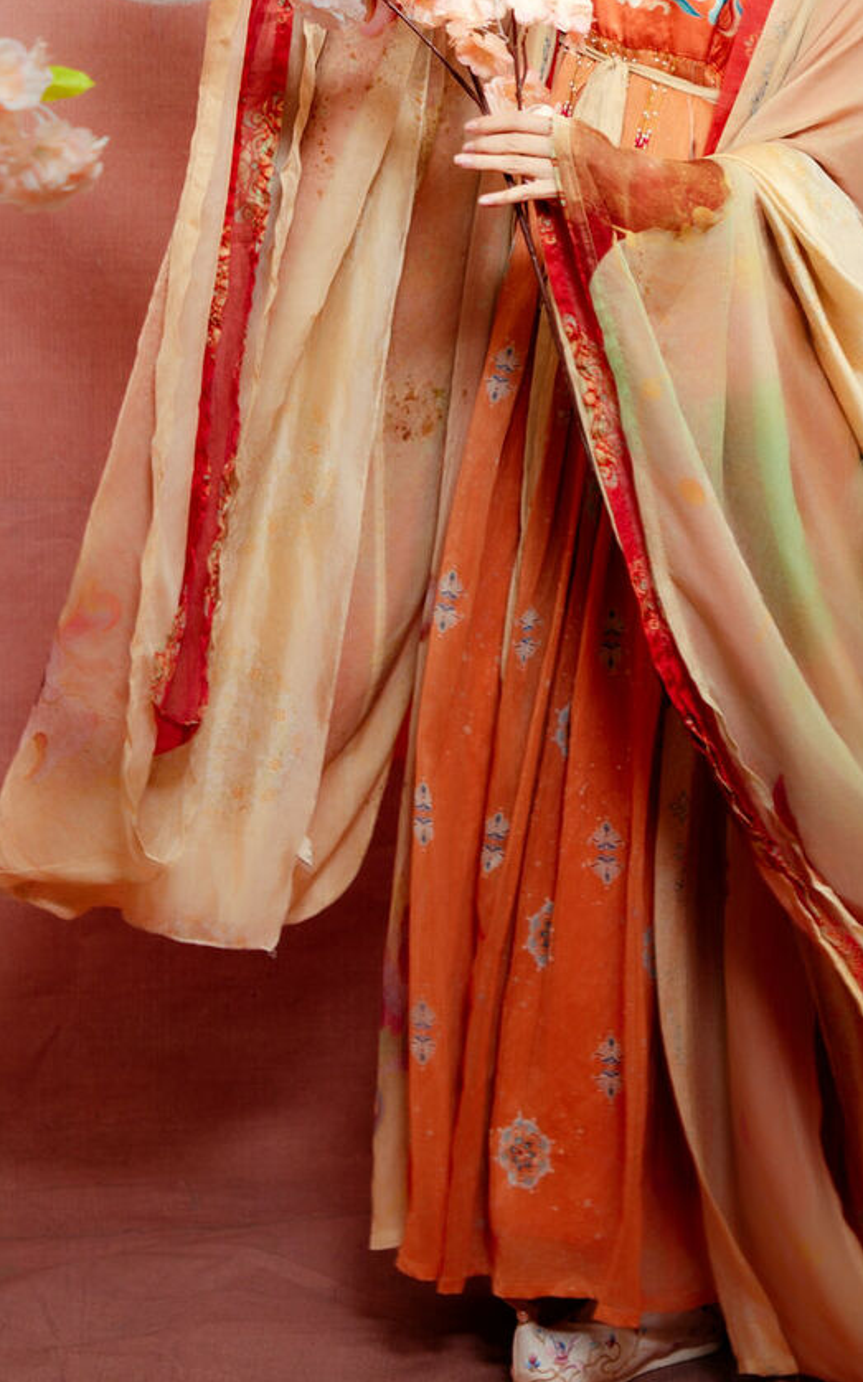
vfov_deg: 21.8
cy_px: 291
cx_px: 840
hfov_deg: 13.7
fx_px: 3538
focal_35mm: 94
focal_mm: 50
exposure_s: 1/160
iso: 100
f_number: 5
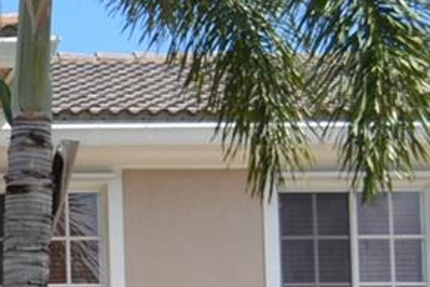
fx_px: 2365
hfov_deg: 9.3
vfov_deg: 6.7
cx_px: -588
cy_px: 627
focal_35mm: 198
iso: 100
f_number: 8
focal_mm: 24
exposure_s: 1/250
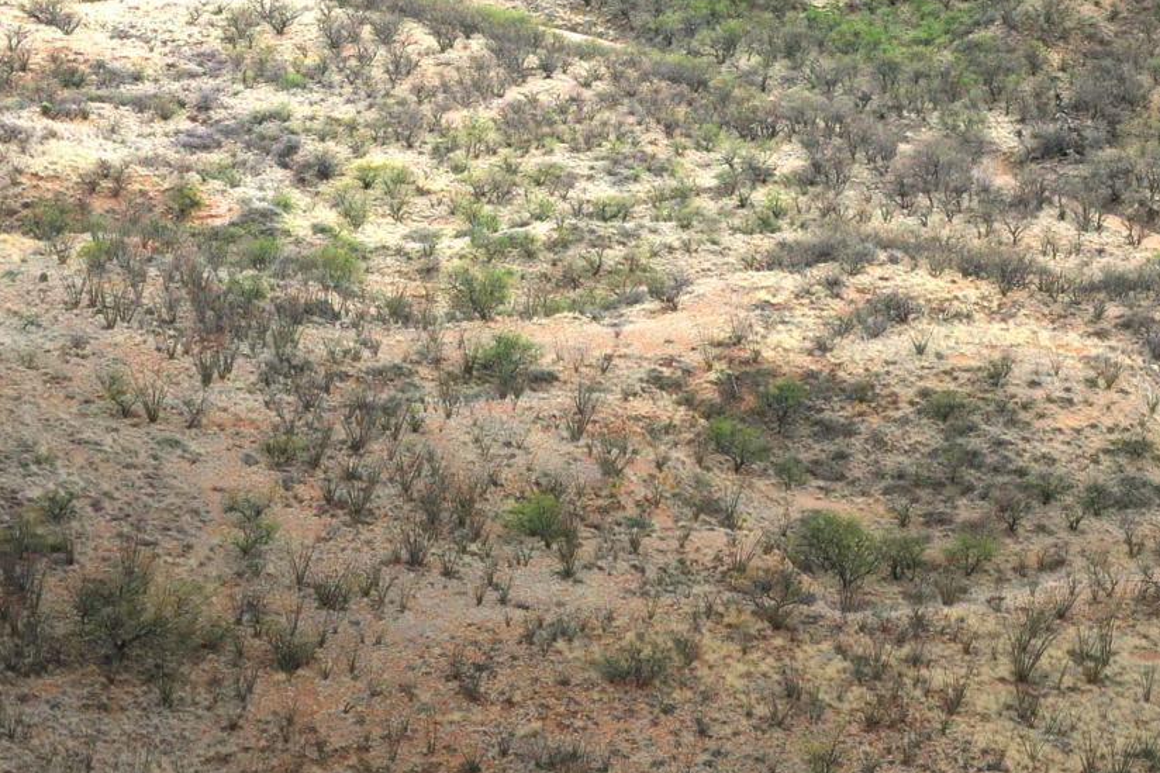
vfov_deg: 13.2
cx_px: 1322
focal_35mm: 102
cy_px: 0
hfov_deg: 19.1
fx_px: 3286
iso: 100
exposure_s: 1/320
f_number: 5.6
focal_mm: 10.26
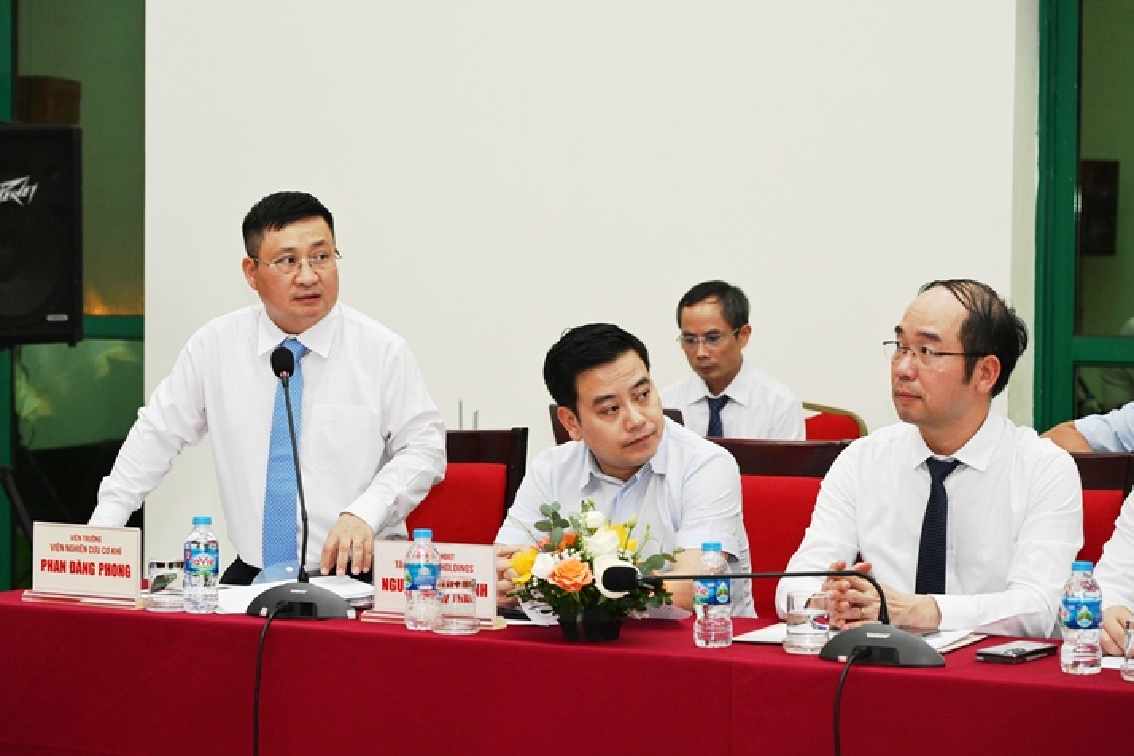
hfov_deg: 21.2
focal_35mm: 96
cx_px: 563
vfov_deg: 14.2
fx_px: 3023
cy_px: 376
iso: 2000
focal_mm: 95
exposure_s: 1/100
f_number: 6.3
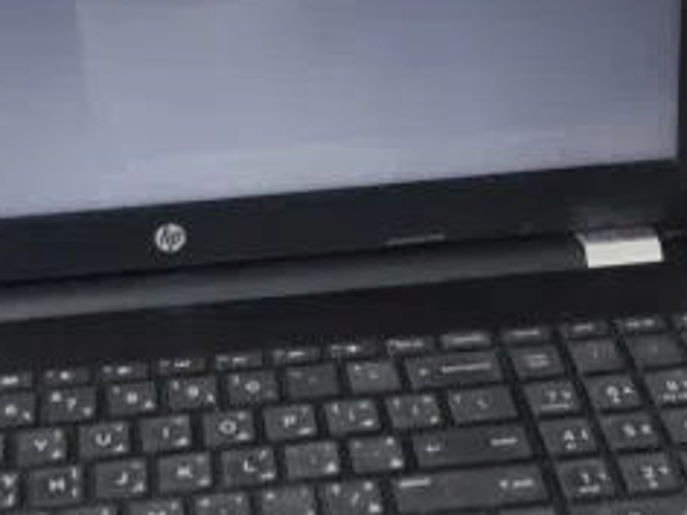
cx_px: 215
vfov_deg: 22.6
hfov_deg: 29.6
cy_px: 218
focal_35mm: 65
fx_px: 1290
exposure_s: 1/24
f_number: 1.8
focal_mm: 6.7
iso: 800
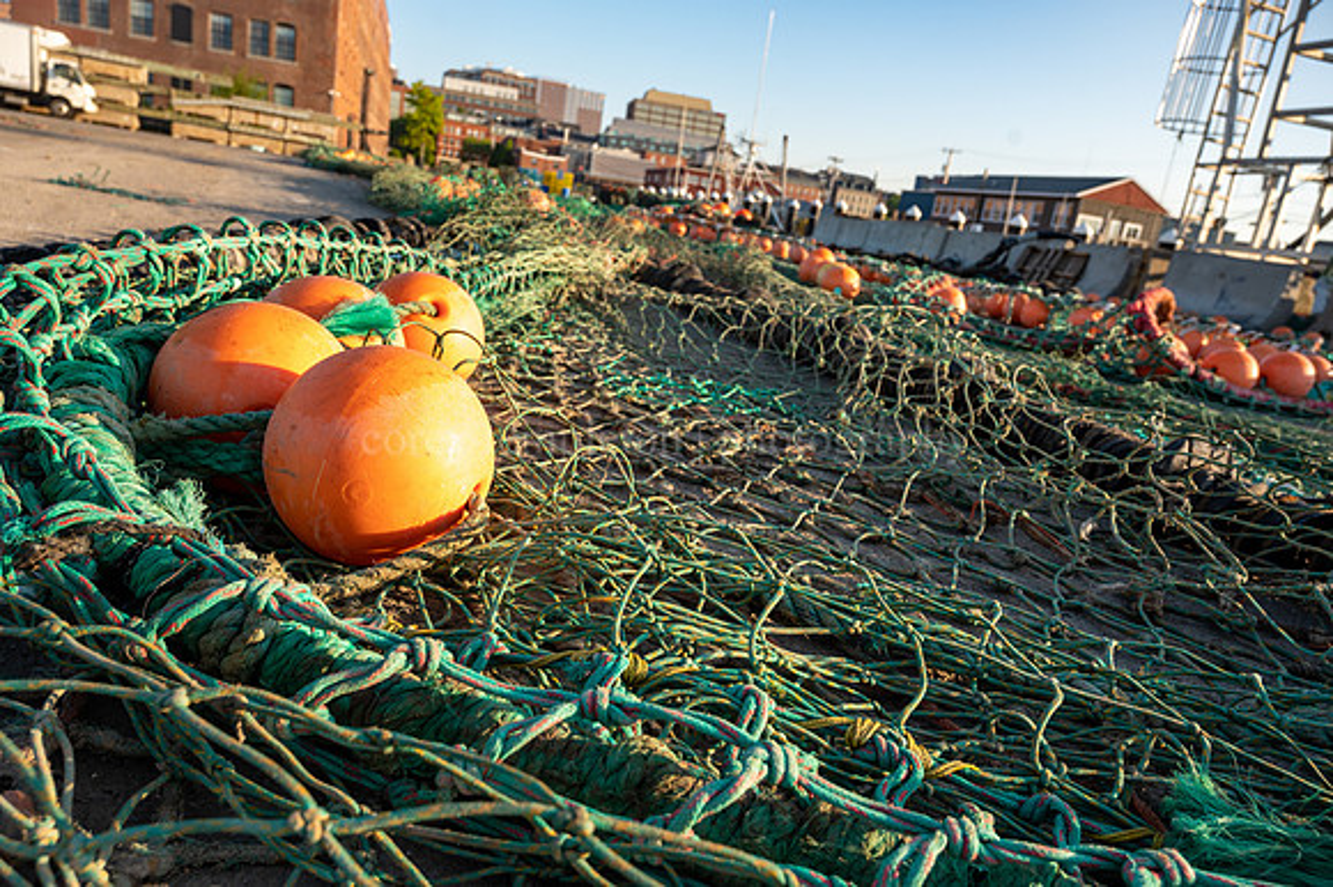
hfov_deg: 73.8
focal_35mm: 24
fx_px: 888
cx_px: 666
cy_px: 444
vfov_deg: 53.1
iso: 125
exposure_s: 1/125
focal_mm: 24
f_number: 6.3
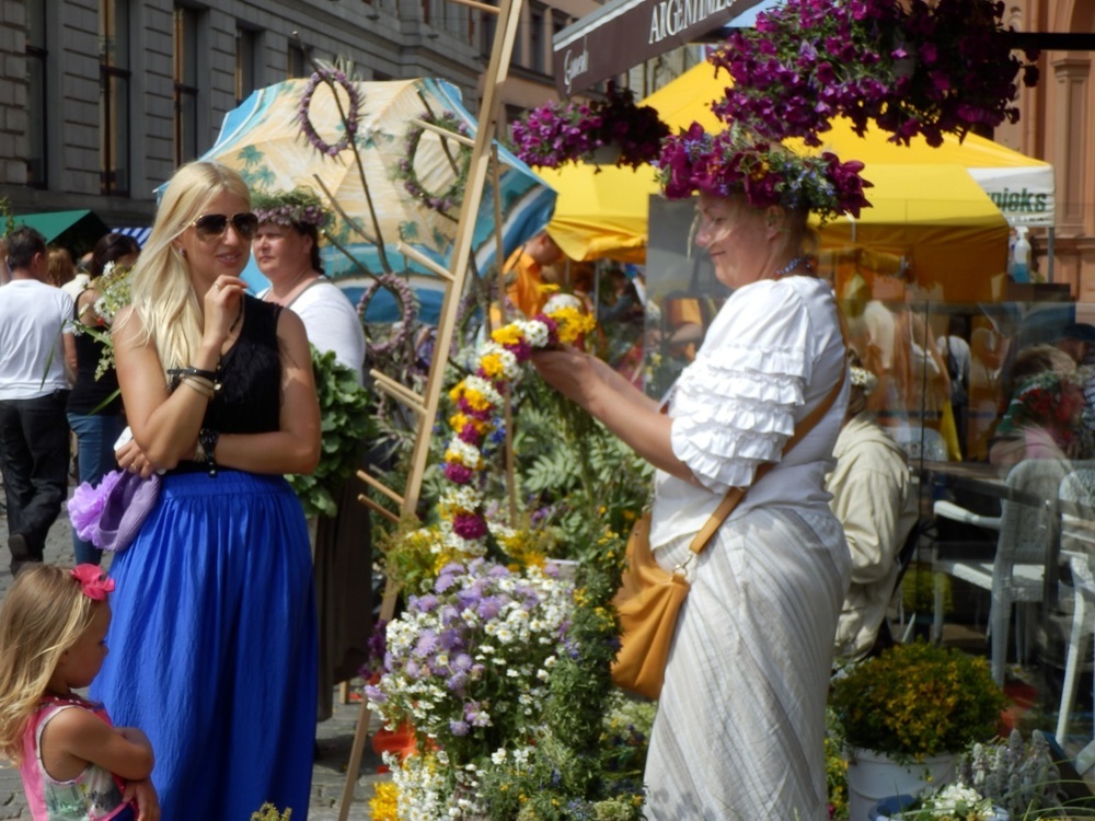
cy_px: 410
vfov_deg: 16.8
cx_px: 548
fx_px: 2784
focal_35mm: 88
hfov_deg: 22.3
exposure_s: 1/400
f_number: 5.1
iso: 80
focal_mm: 15.5
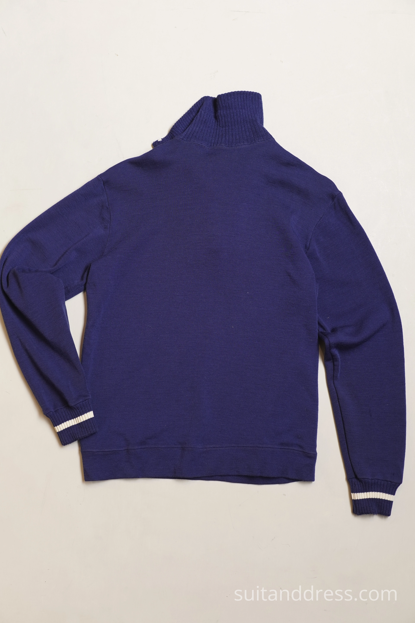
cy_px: 312
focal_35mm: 48
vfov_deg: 41.1
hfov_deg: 28.1
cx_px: 208
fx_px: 830
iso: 400
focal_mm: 32
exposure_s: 1/50
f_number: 4
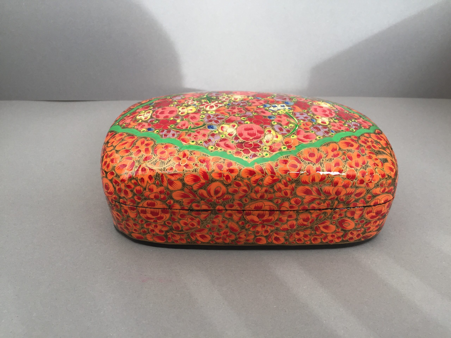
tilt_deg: -32.9
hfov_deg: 61.7
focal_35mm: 29
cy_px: 169
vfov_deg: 48.2
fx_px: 378
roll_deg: -2.6
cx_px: 226
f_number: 2.2
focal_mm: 4.15
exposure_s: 1/100
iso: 50
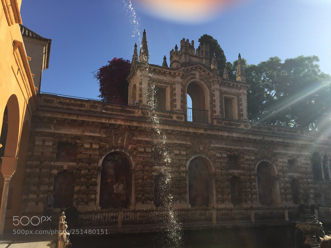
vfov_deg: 48.2
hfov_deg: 61.7
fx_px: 277
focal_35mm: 29
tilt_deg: +13.6
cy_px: 124
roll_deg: -0.3
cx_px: 166
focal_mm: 4.15
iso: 32
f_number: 2.2
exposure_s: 1/1647
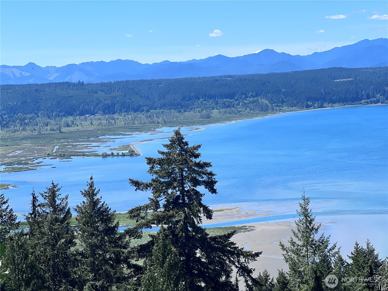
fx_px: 863
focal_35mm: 77
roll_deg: +3.4
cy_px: 146
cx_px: 194
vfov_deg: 19.1
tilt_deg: -3.4
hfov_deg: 25.3
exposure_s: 1/669
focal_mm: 9
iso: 32
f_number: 2.8
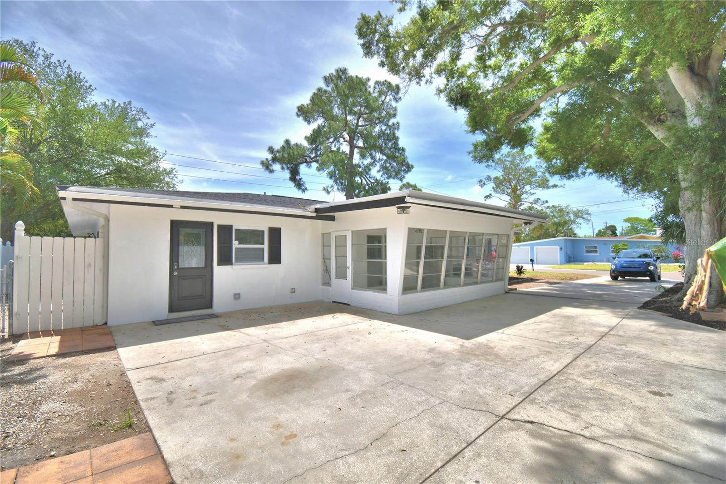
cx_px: 363
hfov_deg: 100.4
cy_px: 242
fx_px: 302
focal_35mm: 15
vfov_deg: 77.3
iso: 100
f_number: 4.5
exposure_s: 1/1600
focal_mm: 10
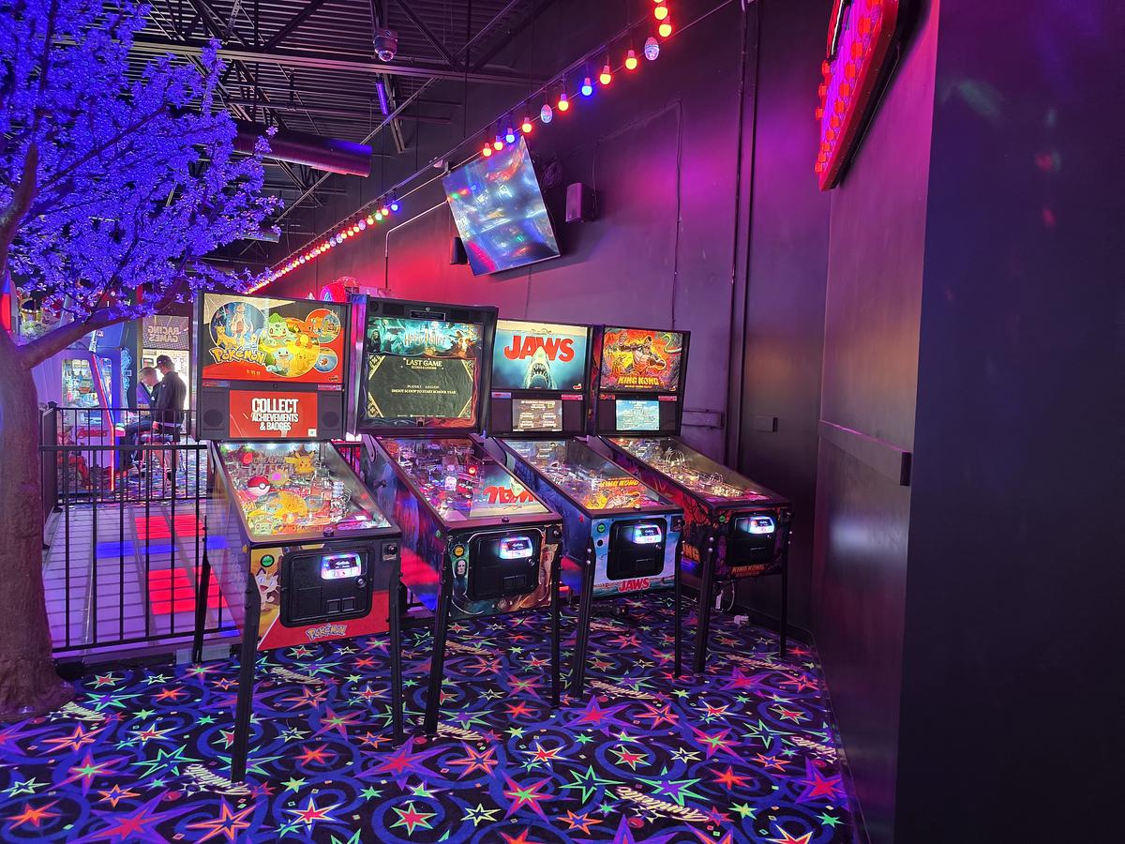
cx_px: 562
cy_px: 422
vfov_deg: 58.9
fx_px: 747
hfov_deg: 73.9
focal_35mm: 23
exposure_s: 1/54.7
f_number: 1.7
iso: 320
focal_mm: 6.3
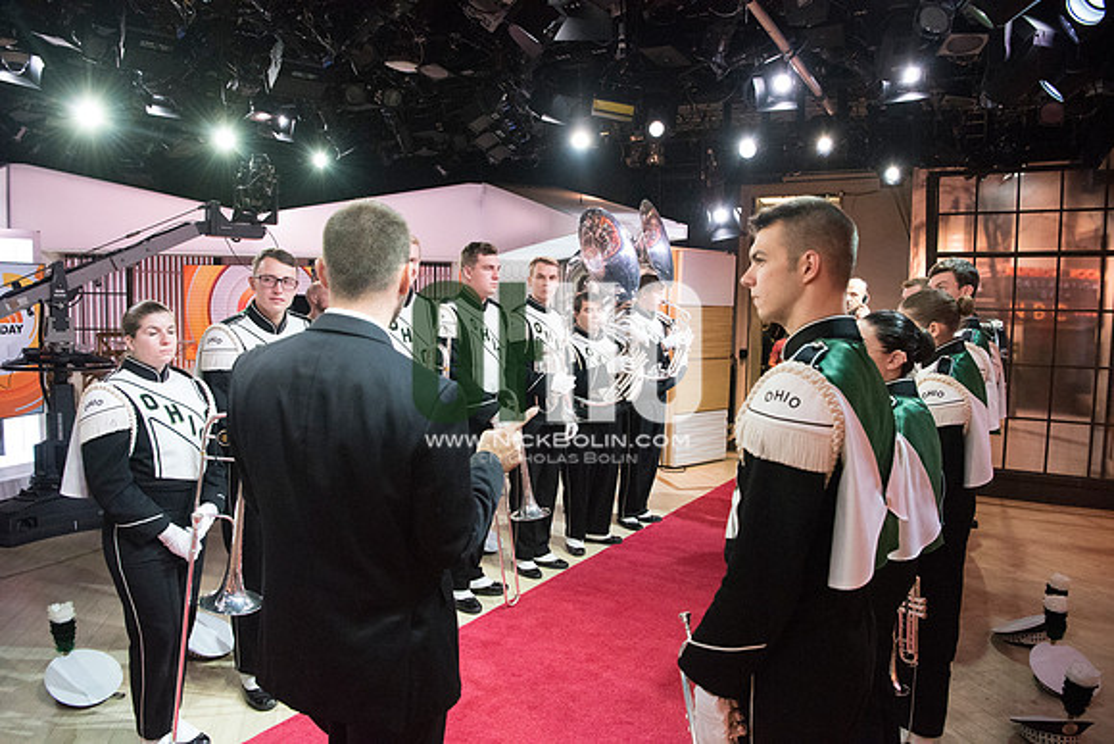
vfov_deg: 53.2
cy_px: 372
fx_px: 743
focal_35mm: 24
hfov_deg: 73.7
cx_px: 557
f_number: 5.6
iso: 12800
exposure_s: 1/640
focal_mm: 24
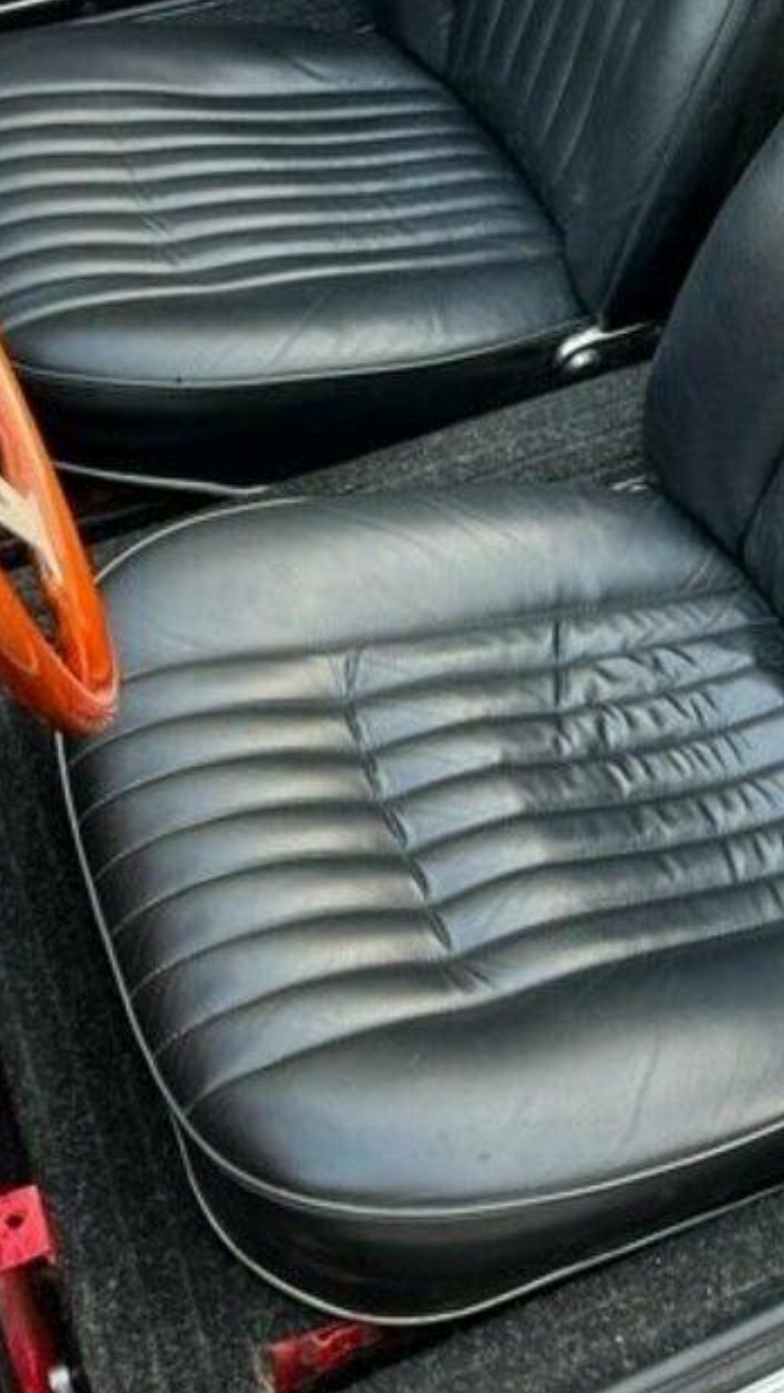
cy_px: 442
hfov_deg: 21.4
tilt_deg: -42.2
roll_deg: -0.7
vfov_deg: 37.4
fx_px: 2031
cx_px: 680
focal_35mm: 55
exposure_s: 1/104
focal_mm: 5.7
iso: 125
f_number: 1.5
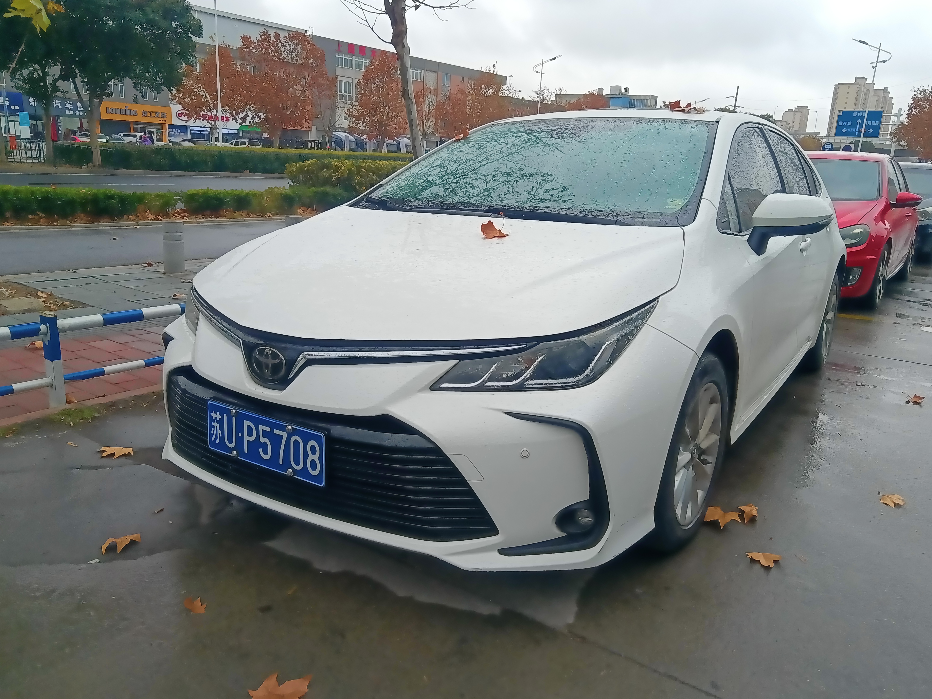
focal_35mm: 27
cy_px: 350
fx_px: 727
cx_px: 466
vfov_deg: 51.4
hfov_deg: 65.3
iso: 507
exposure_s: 1/900
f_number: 1.9
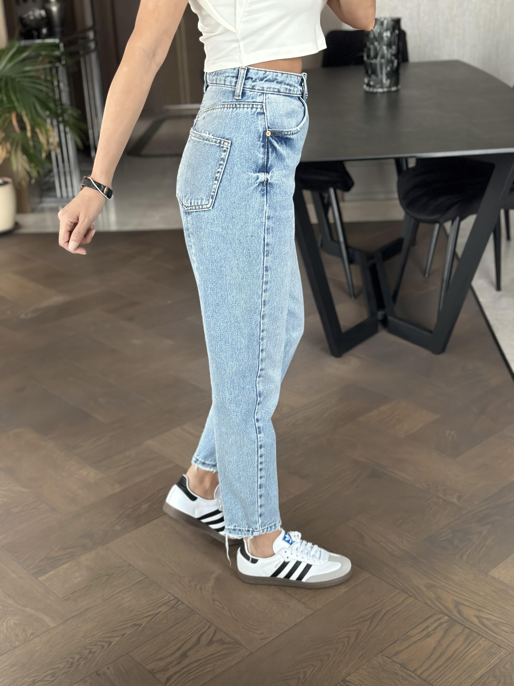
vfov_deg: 39.7
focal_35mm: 48
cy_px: 343
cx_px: 257
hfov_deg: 30.3
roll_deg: +4.6
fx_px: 950
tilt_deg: -32.1
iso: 500
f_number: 1.78
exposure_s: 1/40
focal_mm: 6.86
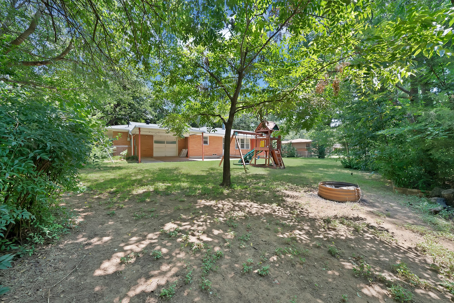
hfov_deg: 112.6
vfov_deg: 90.1
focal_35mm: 12
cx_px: 227
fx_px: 151
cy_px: 152
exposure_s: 1/25
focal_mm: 12
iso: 640
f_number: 9
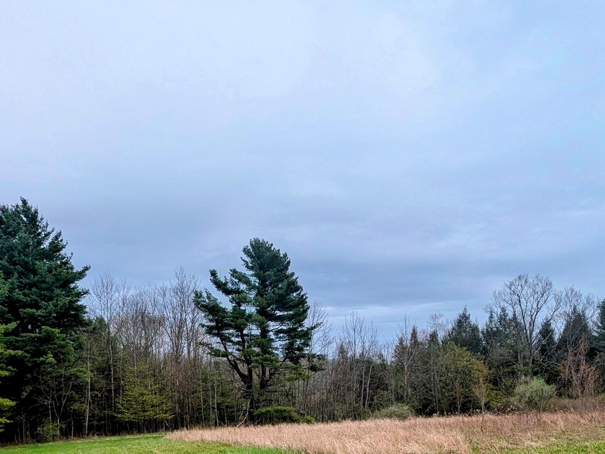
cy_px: 369
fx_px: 420
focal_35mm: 24
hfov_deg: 70.9
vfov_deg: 52.8
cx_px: 359
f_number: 2.2
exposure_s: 1/1019
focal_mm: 1.95
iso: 50
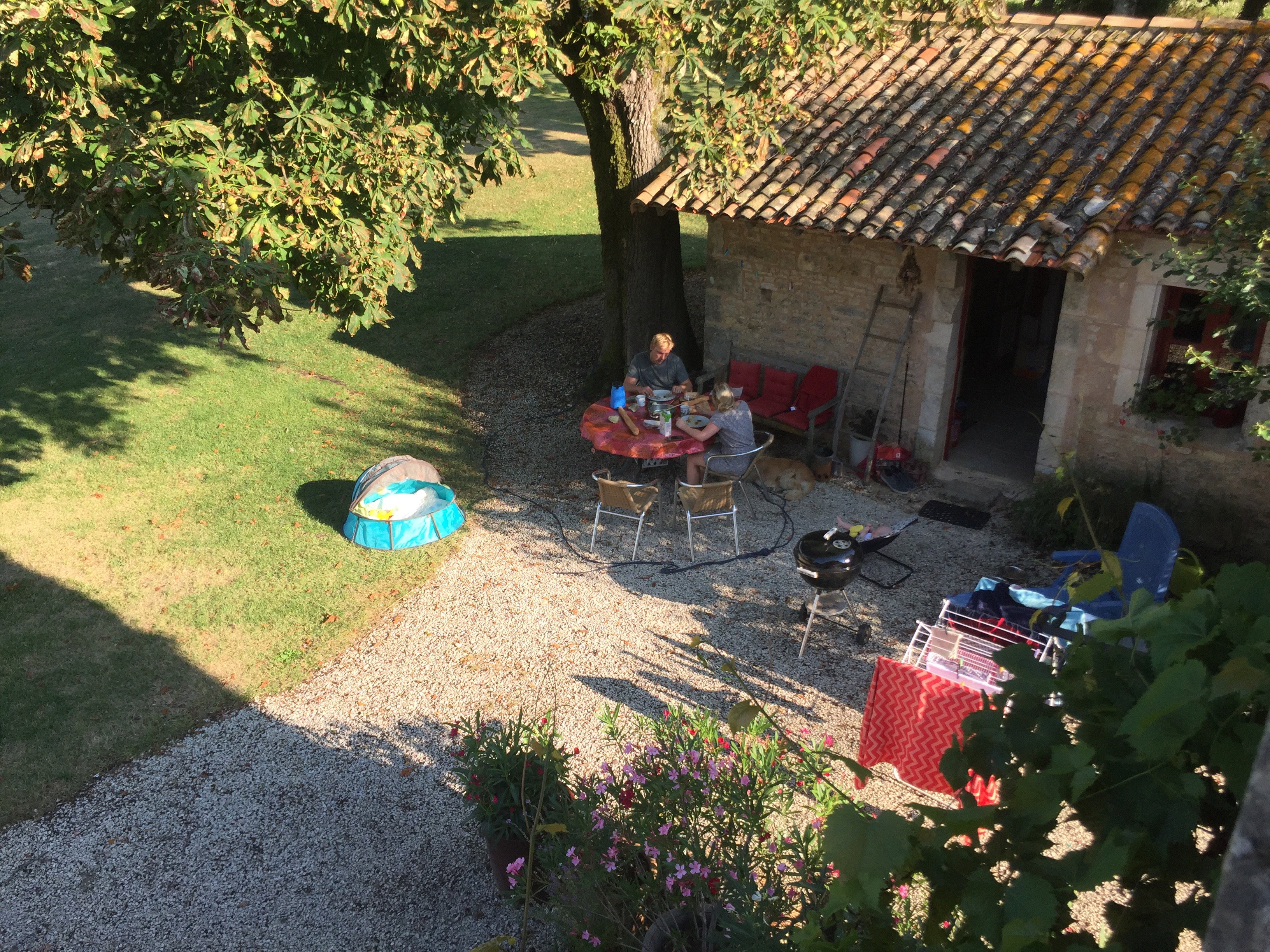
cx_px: 635
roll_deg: -0.6
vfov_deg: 48.2
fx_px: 1064
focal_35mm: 29
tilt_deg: -25.0
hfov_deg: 61.7
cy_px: 476
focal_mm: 4.15
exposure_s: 1/565
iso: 32
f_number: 2.2
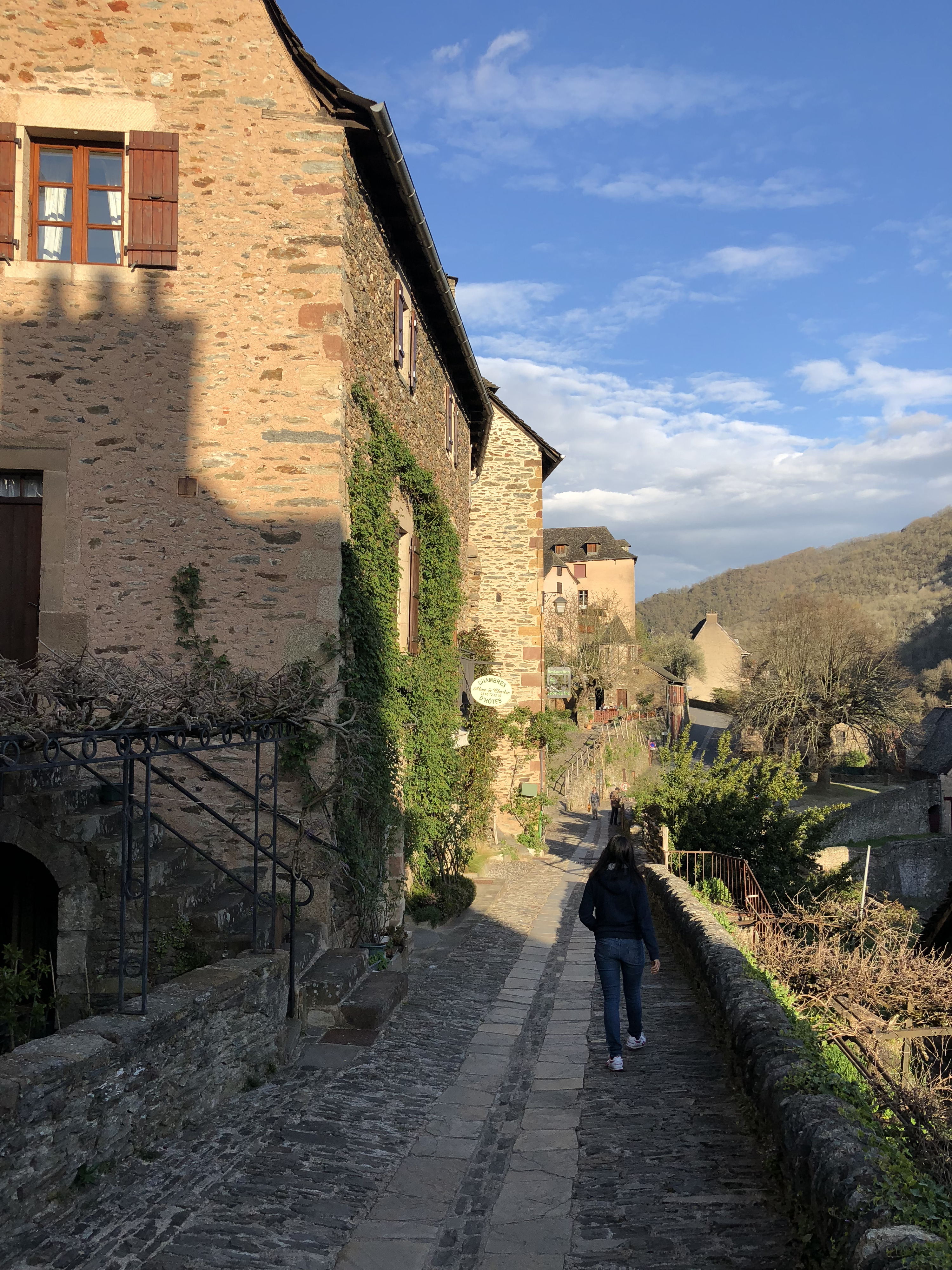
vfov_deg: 63.4
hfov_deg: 49.7
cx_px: 476
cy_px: 635
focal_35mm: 28
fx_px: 1027
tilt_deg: +4.2
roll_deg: +0.6
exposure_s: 1/1091
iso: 20
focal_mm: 4
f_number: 1.8
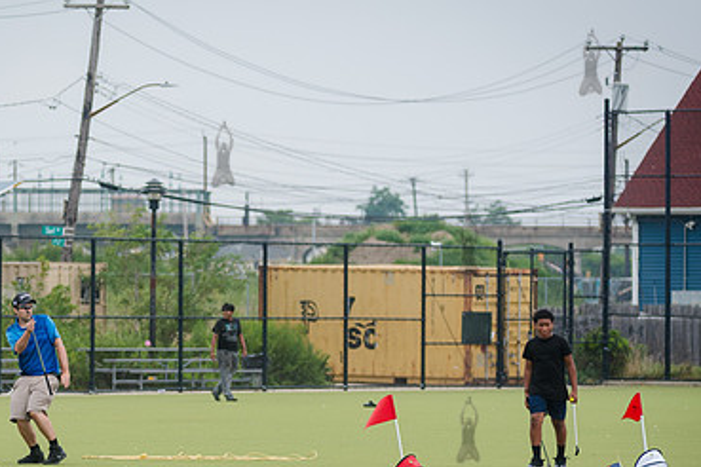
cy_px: 393
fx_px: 5685
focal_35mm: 292
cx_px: 94
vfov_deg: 4.7
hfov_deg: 7.0
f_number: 4
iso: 250
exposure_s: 1/1000
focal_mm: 145
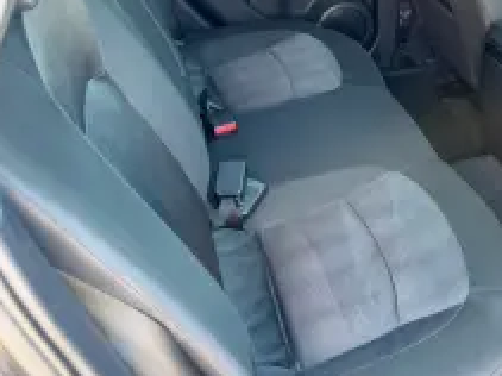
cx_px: 419
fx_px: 594
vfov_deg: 34.6
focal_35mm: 41
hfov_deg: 43.1
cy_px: 112
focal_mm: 6.76
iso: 200
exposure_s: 1/73
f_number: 1.78
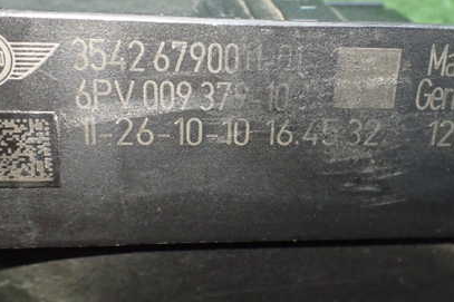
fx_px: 580
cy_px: 107
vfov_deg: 29.1
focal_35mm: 46
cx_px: 276
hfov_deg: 42.5
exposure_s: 1/80
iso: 800
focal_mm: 5.4
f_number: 2.3
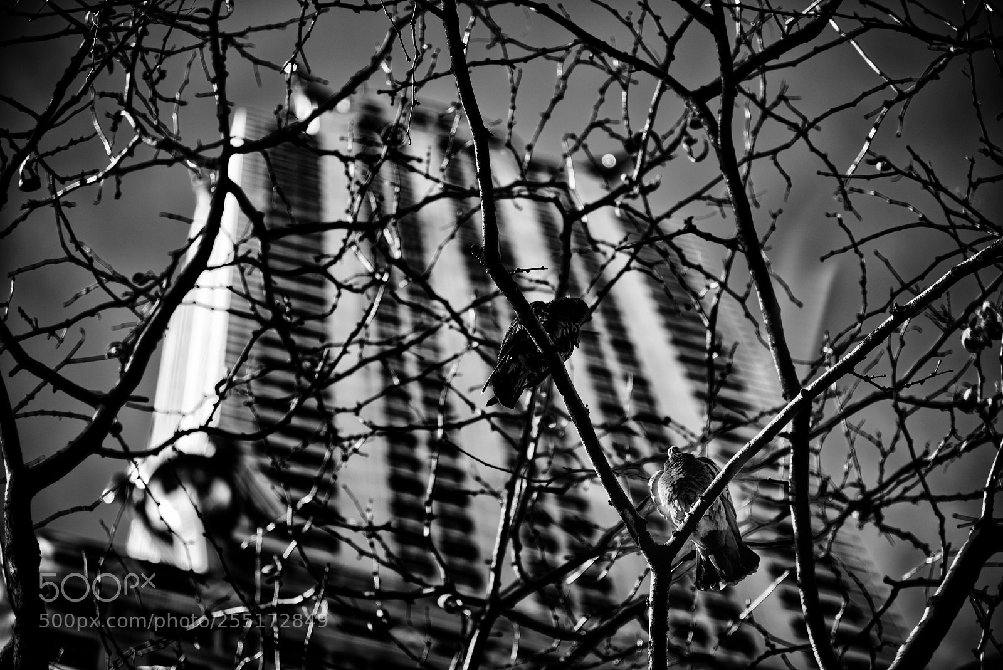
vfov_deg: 11.4
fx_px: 3345
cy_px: 335
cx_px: 502
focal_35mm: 120
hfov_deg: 17.1
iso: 64
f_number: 4
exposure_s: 1/125
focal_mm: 120
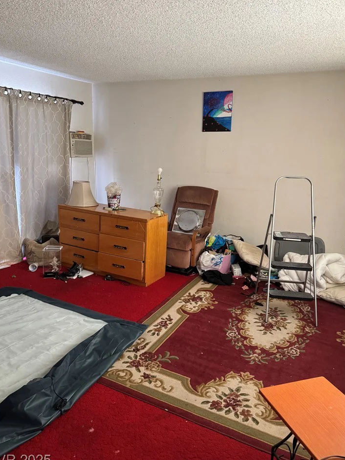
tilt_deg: -11.6
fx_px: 345
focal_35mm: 26
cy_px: 225
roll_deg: -2.3
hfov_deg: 53.1
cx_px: 172
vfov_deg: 67.3
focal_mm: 6.76
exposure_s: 1/60
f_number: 1.78
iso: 500
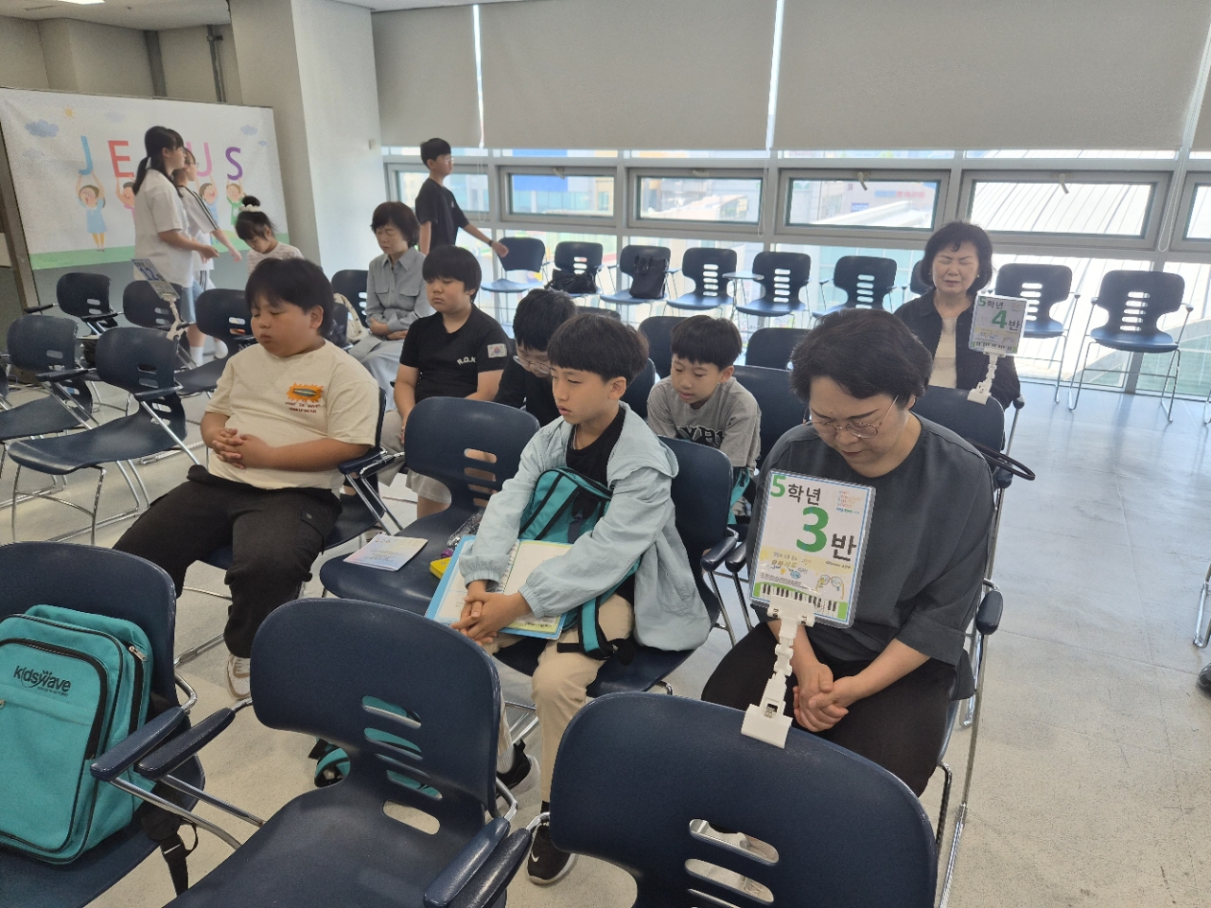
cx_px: 606
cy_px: 454
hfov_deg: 73.9
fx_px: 805
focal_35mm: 23
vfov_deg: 58.9
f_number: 1.8
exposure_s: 1/120
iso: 80
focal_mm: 5.4
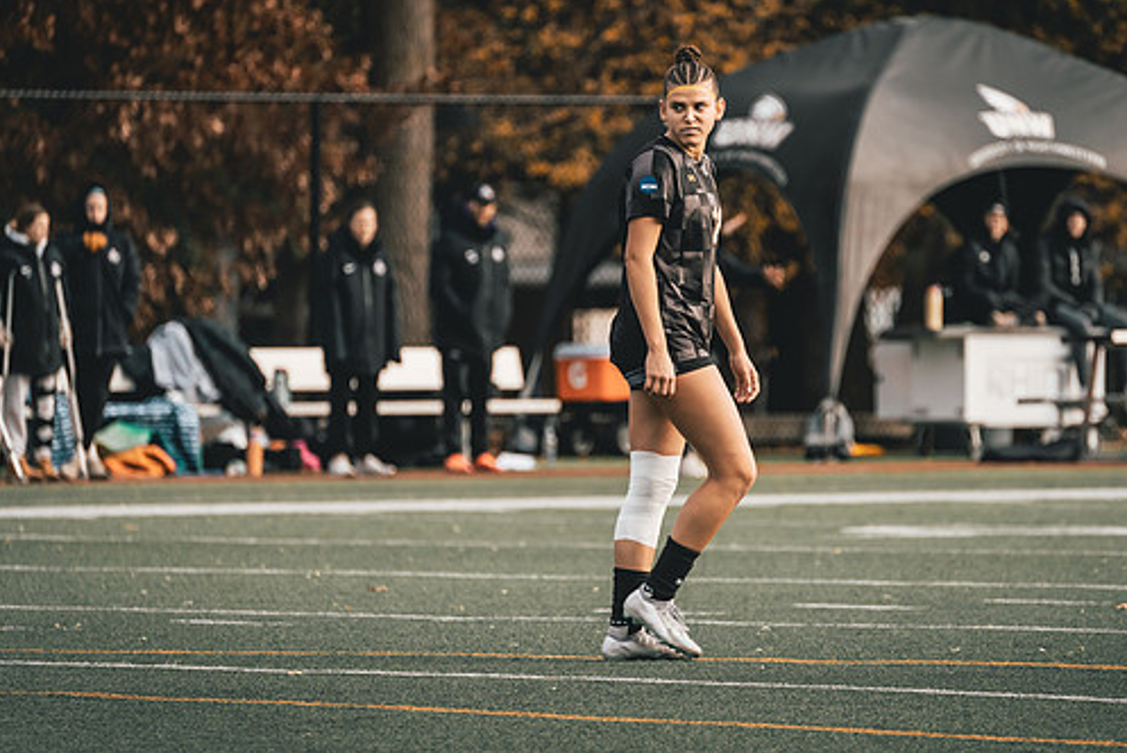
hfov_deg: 5.2
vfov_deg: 3.5
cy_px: 355
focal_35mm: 393
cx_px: 651
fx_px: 12310
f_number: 6.3
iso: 800
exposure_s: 1/1000
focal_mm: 336
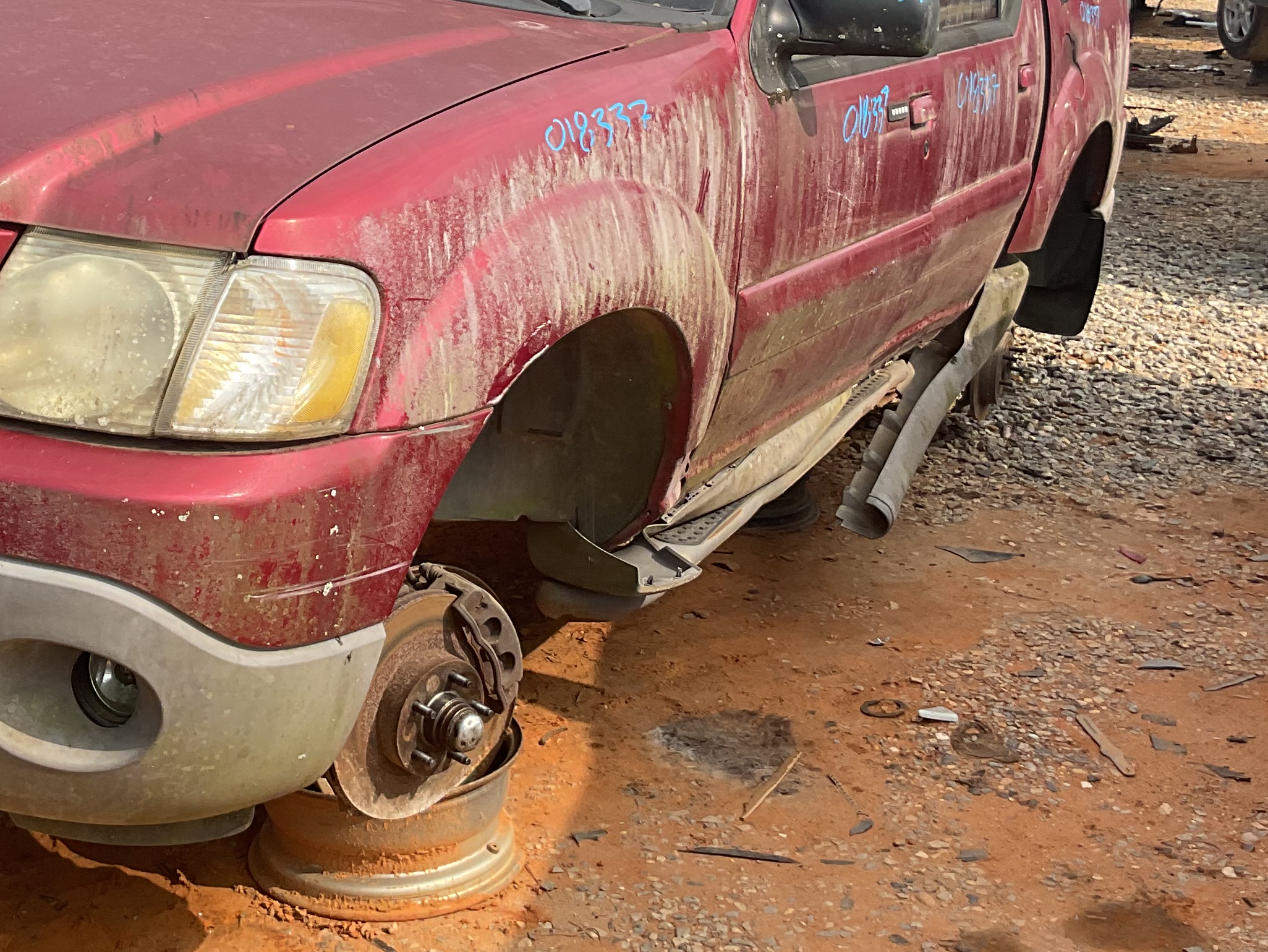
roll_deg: -0.6
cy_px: 181
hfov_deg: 33.4
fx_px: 2088
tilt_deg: -8.6
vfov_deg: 25.2
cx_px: 388
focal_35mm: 57
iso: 16
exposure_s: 1/883
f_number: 1.8
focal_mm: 3
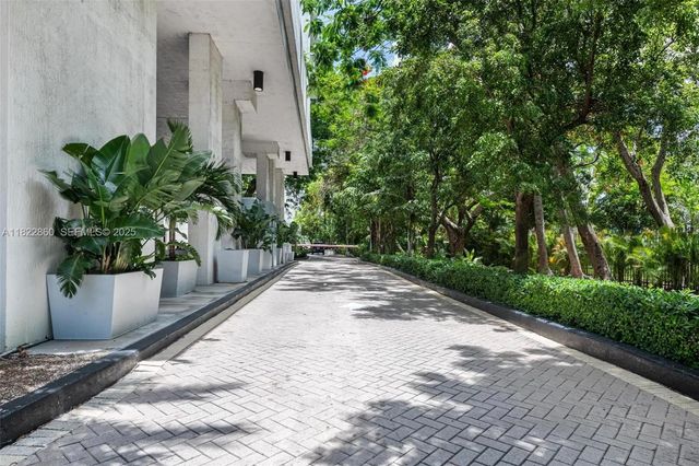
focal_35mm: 23
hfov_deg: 76.1
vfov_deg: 55.1
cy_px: 233
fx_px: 446
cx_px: 350
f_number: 9
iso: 400
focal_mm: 23
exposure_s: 1/160
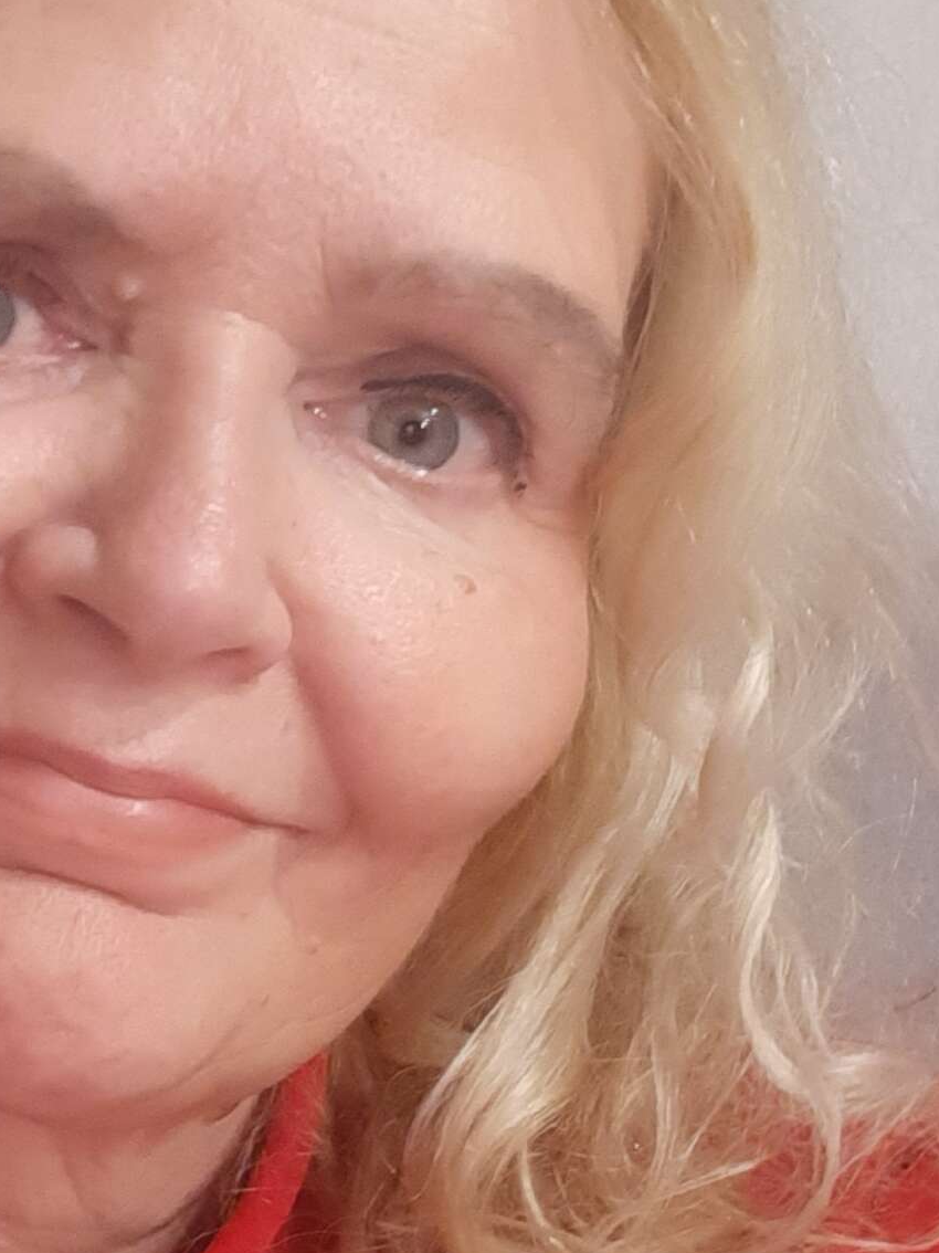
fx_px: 2533
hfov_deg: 20.2
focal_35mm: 70
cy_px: 738
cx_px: -65
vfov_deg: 27.7
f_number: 2
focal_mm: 3.75
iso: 400
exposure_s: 1/25
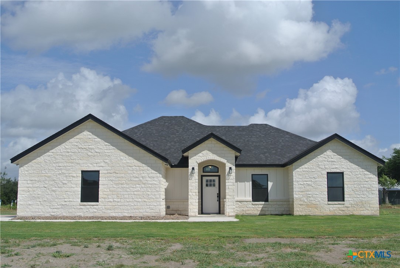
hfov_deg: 44.5
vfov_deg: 30.6
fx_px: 489
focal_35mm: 44
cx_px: 200
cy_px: 134
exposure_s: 1/1000
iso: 100
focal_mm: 16.3
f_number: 5.6
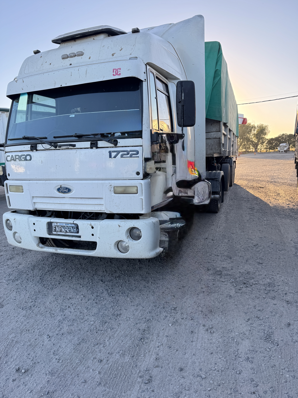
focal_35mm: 24
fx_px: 275
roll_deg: +2.5
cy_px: 199
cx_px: 149
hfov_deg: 56.8
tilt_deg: -9.0
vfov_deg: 71.6
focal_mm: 6.76
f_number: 1.78
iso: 80
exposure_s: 1/506
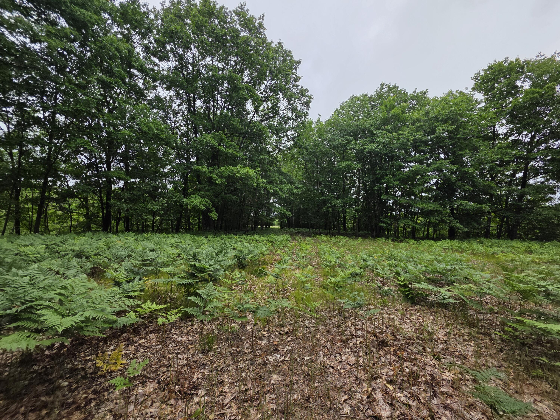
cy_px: 210
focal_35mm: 13
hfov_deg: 106.2
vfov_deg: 89.9
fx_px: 210
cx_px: 280
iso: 40
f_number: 1.9
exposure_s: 1/1076
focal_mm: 2.2
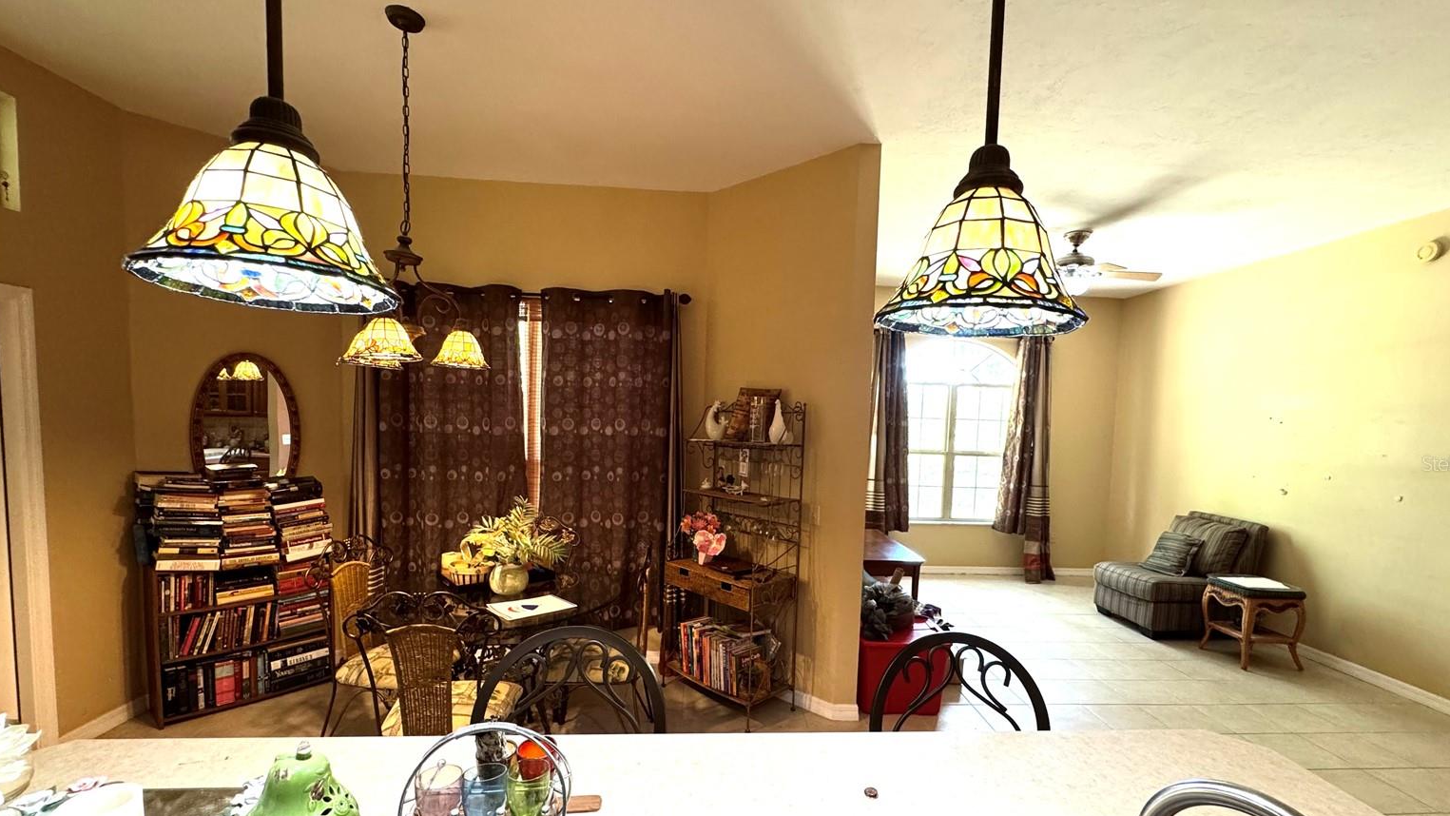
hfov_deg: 99.3
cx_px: 751
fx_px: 615
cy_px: 463
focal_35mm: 16
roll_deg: -2.1
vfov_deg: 66.8
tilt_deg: -4.7
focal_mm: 2.22
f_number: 2.2
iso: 320
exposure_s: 1/60
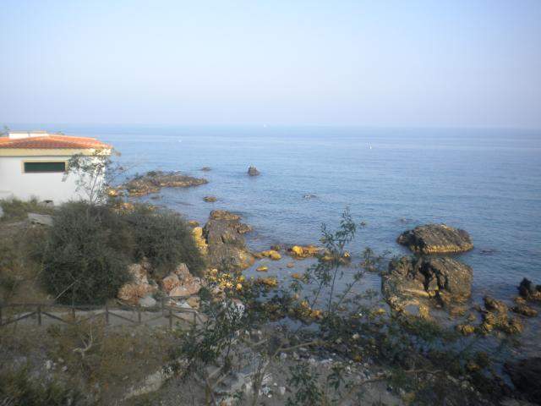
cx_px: 270
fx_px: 547
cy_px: 203
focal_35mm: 35
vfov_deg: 40.7
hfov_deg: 52.6
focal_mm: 6.3
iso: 80
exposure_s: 1/297
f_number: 4.6
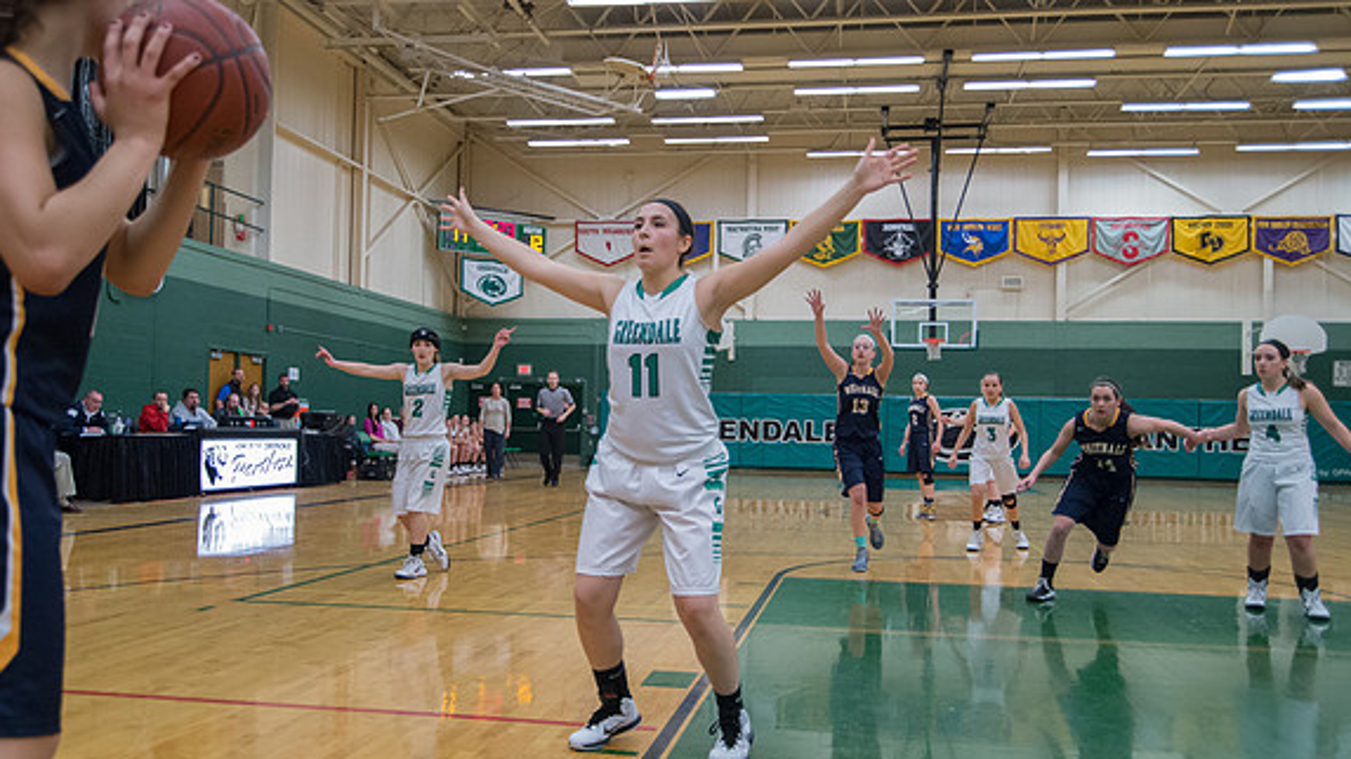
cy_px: 398
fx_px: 1254
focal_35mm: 35
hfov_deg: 56.6
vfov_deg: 33.7
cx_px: 679
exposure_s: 1/400
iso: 8000
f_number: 5.6
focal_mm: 32
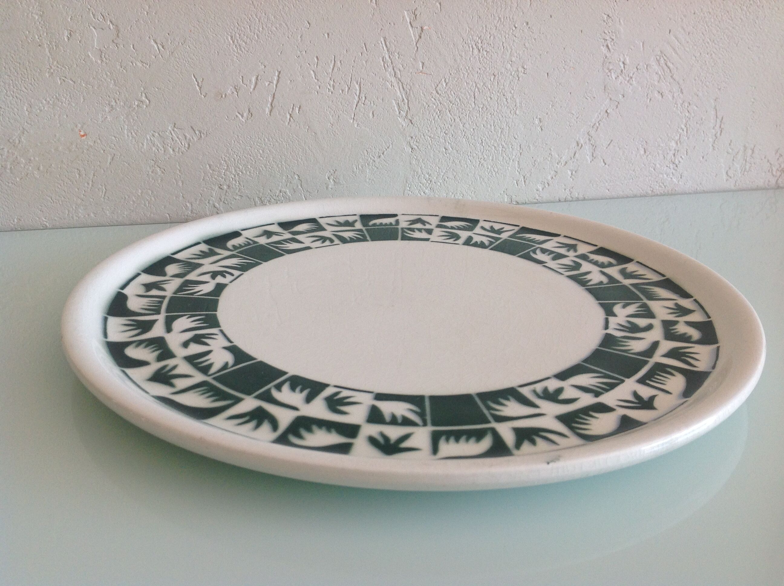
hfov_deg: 52.7
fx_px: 792
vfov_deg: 40.6
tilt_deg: -22.7
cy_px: 293
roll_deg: -2.1
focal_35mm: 35
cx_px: 392
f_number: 2.4
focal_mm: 4.28
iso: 80
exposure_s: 1/120
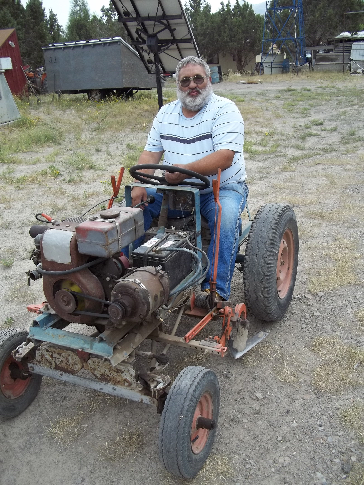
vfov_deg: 56.8
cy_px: 242
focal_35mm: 32
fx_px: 449
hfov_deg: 44.2
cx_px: 182
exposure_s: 1/400
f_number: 2.9
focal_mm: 5.7
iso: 64
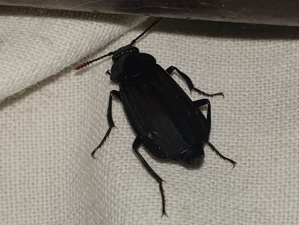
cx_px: 150
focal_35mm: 26
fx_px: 225
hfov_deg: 67.3
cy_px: 112
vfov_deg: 53.1
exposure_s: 1/1458
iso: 50
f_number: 2.4
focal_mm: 4.3
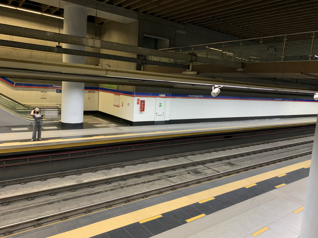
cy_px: 119
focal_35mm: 26
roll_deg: -5.0
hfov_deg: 67.3
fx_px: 239
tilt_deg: -7.6
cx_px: 159
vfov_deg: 53.1
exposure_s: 1/40
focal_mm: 4.25
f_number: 1.8
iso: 320
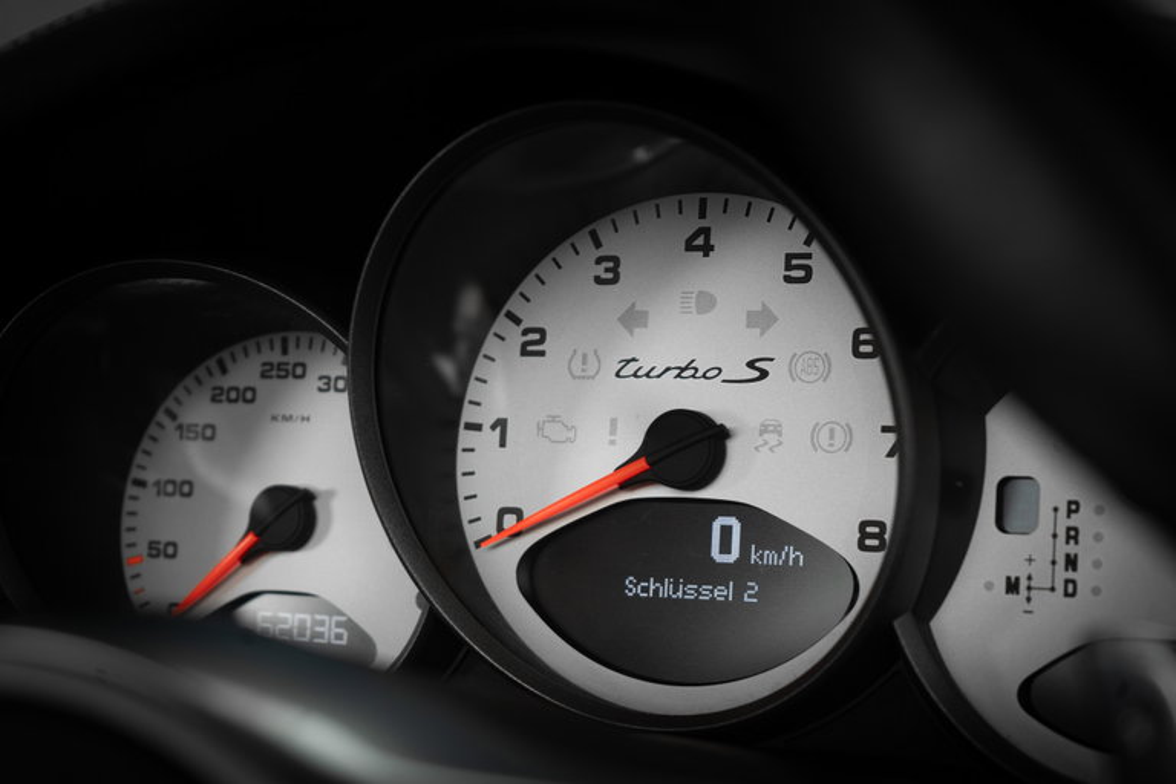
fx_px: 2254
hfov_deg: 29.2
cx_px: 588
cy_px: 392
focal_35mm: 69
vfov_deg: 19.7
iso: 200
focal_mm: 69
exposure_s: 1/40
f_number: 5.6
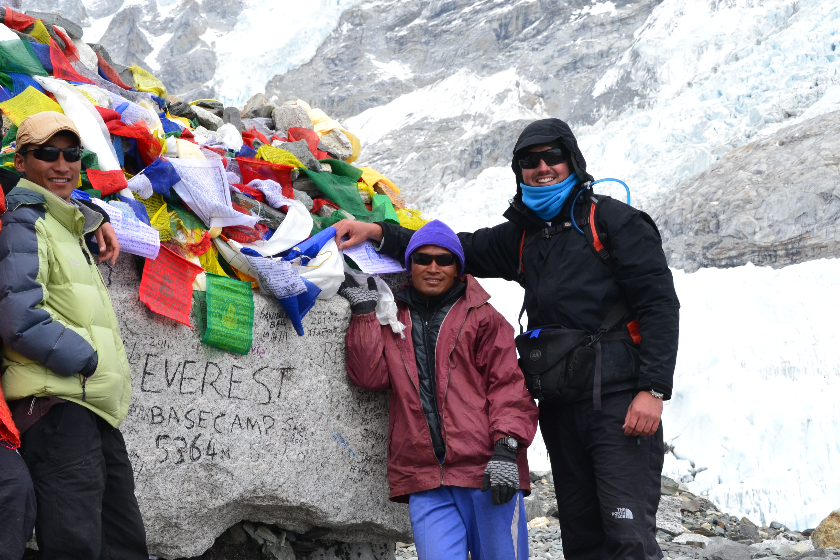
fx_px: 1867
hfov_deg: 25.2
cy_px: 291
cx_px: 259
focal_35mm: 80
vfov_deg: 17.1
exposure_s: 1/400
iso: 400
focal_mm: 38
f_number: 11
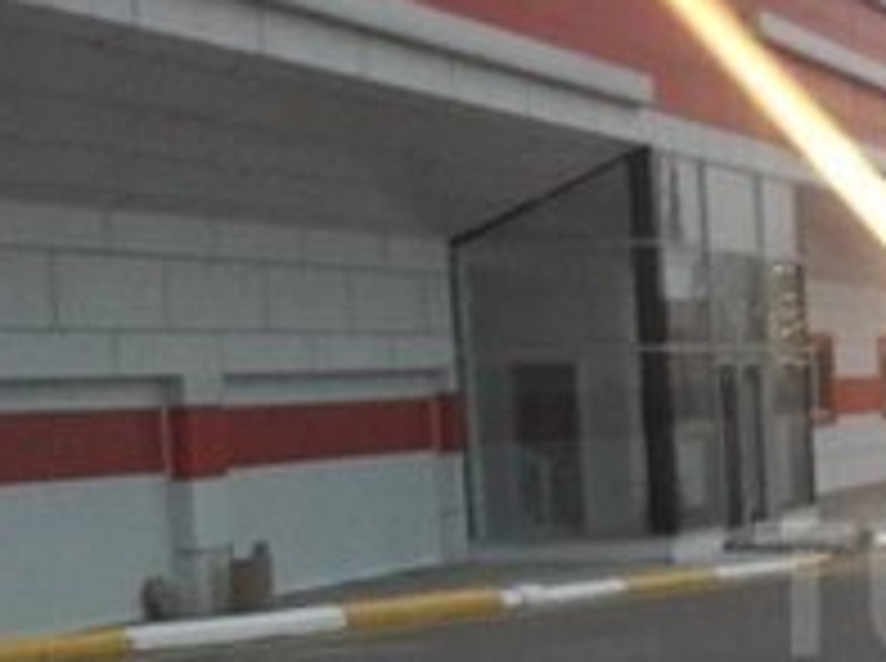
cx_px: 1214
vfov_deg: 15.5
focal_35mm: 94
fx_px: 2402
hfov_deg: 19.0
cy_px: 588
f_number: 1.9
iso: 250
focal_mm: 3.7
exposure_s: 1/17
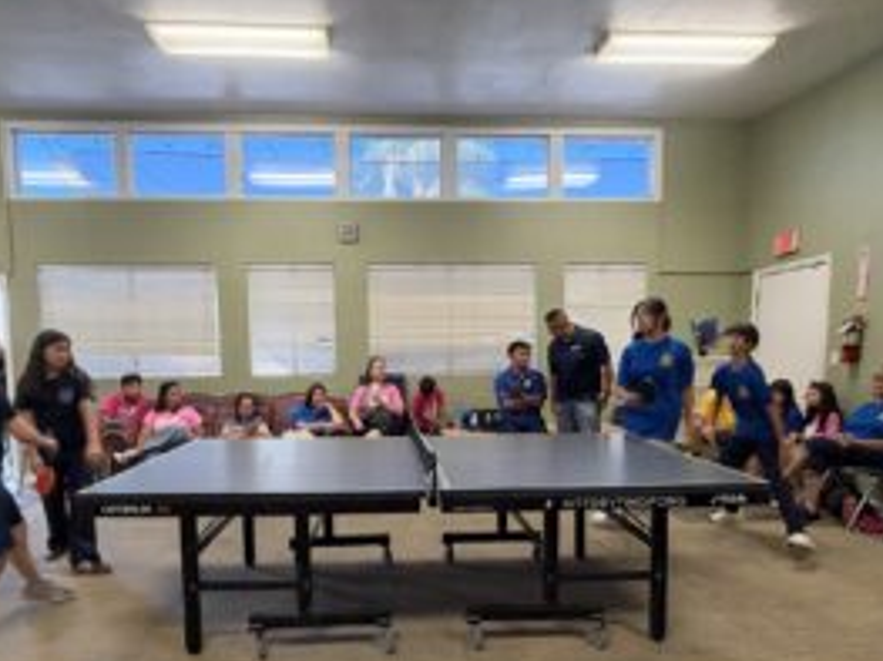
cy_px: 416
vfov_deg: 56.1
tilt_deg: -5.2
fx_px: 612
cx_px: 416
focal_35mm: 24
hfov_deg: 71.6
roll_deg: +0.3
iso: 320
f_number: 2.2
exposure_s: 1/60
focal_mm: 2.22
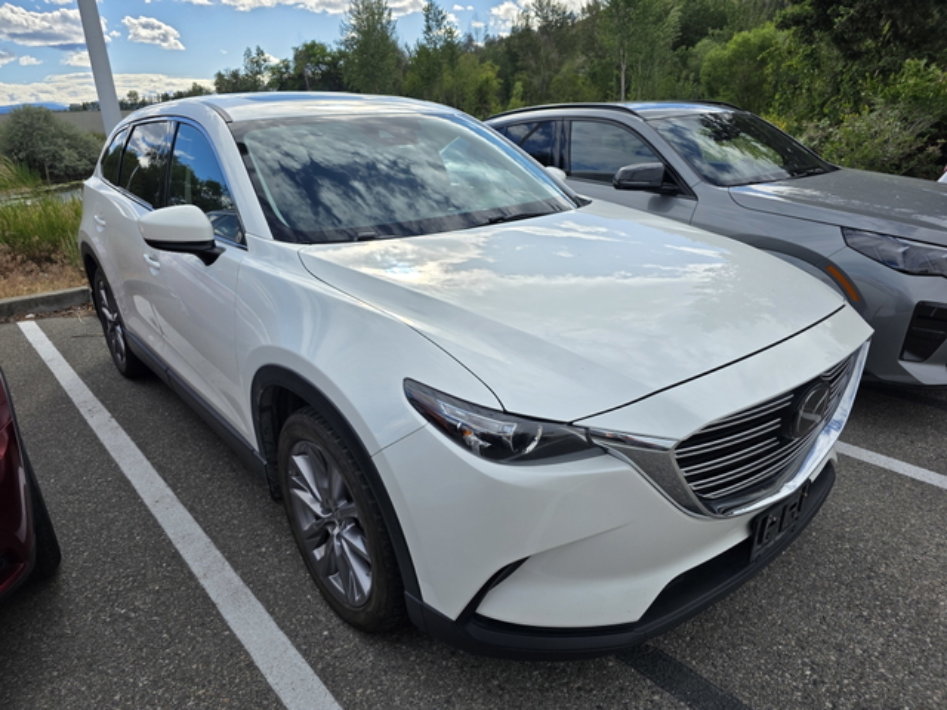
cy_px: 355
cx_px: 474
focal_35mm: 23
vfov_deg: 58.9
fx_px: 629
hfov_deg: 73.9
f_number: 1.7
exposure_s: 1/6809
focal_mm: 6.3
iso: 80
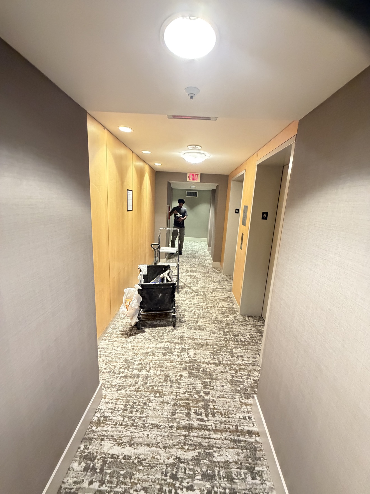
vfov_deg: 102.1
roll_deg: -3.0
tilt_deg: -12.7
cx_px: 185
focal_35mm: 14
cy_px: 247
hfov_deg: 85.7
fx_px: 200
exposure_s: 1/40
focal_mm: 2.22
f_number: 2.2
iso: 1000
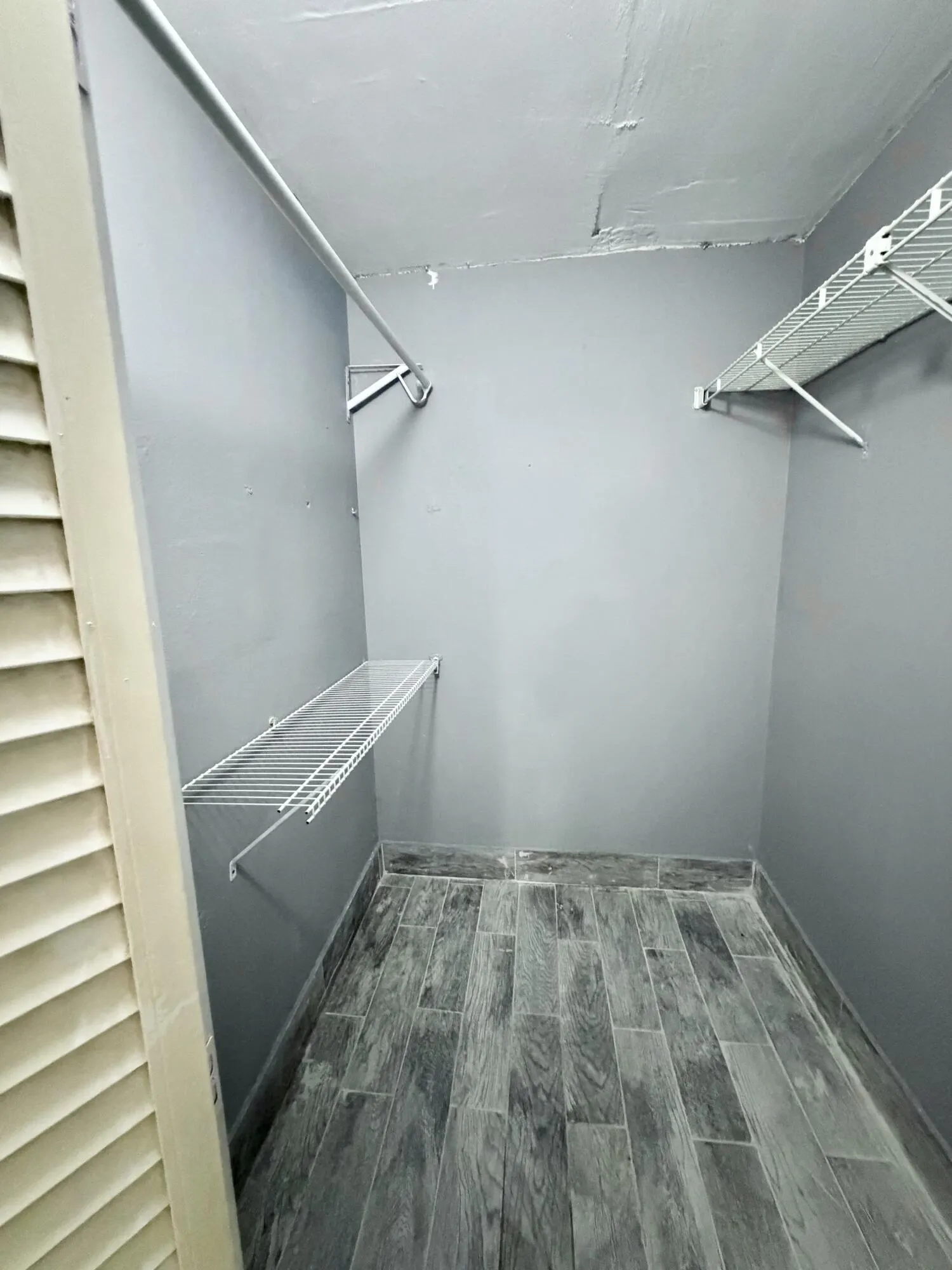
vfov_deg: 102.1
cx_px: 476
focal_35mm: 14
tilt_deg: -8.7
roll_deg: +1.6
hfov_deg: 85.7
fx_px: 513
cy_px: 635
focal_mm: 2.22
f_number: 2.2
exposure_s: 1/60
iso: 1250
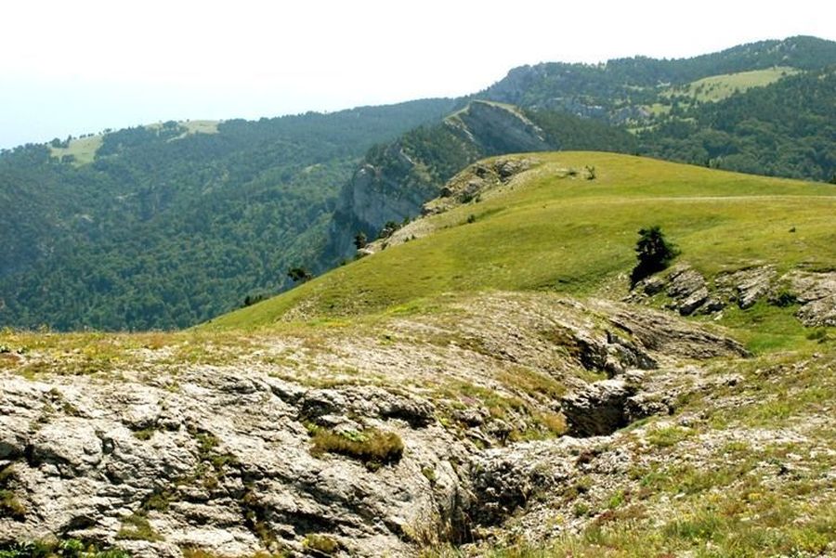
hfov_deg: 30.5
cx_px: 418
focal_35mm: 66
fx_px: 1533
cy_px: 279
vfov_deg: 20.6
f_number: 13
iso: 1000
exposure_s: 1/800
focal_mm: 44
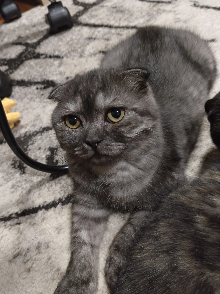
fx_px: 246
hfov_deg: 48.2
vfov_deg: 61.7
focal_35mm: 29
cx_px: 110
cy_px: 147
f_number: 1.8
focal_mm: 4.22
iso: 400
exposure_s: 1/20
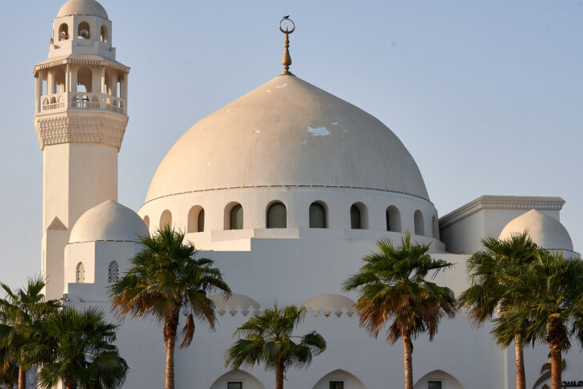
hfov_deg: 20.6
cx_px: 333
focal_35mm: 99
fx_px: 1603
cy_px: 245
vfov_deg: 13.8
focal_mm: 70
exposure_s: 1/320
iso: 400
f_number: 13
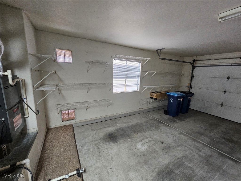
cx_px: 120
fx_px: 91
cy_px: 90
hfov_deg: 106.2
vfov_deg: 89.9
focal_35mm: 13
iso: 400
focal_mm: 2.2
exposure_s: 1/60
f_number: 2.2
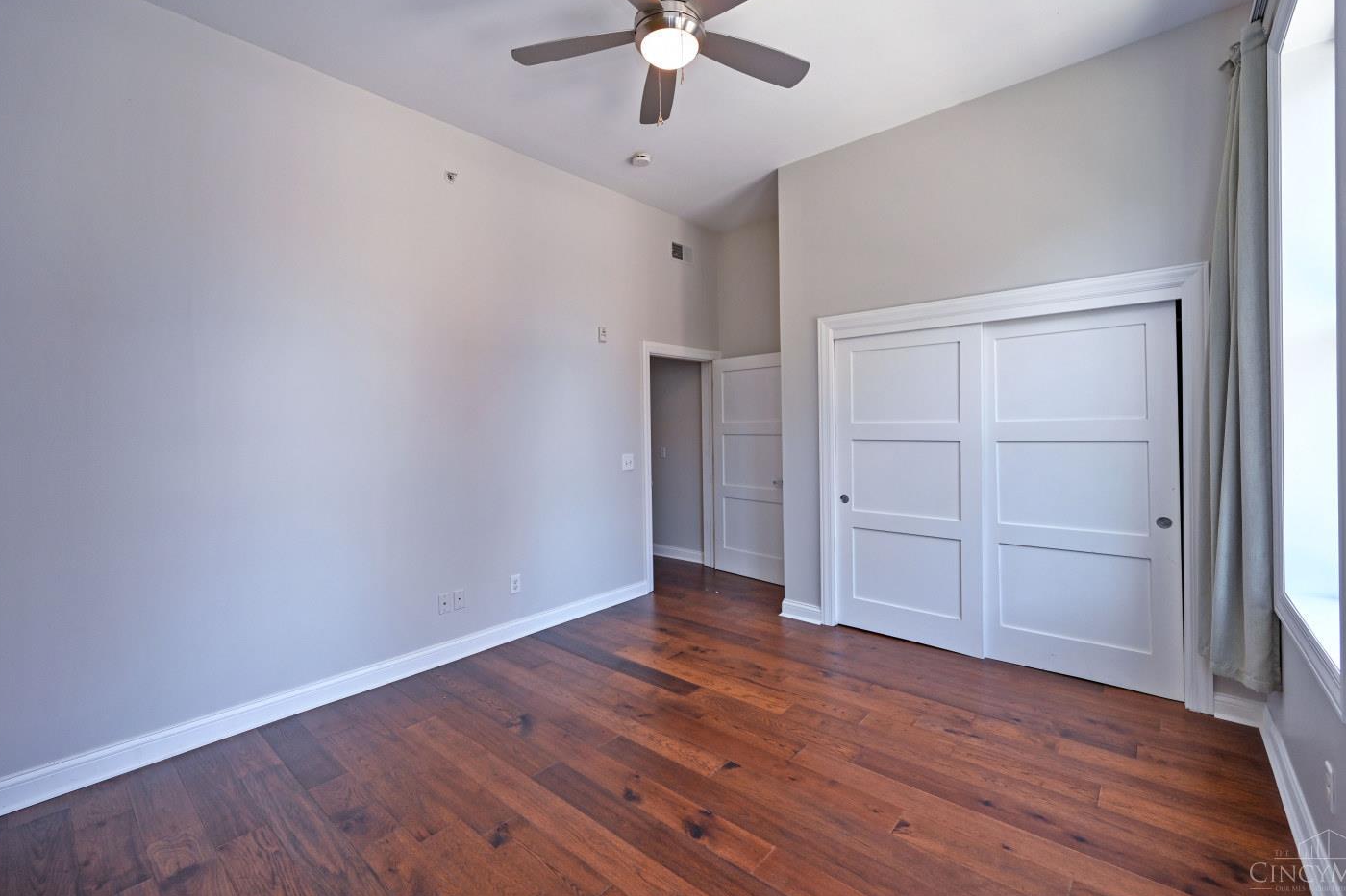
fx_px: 561
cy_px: 425
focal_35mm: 15
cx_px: 676
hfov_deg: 100.4
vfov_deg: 77.3
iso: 360
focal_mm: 14
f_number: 4
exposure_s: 1/60
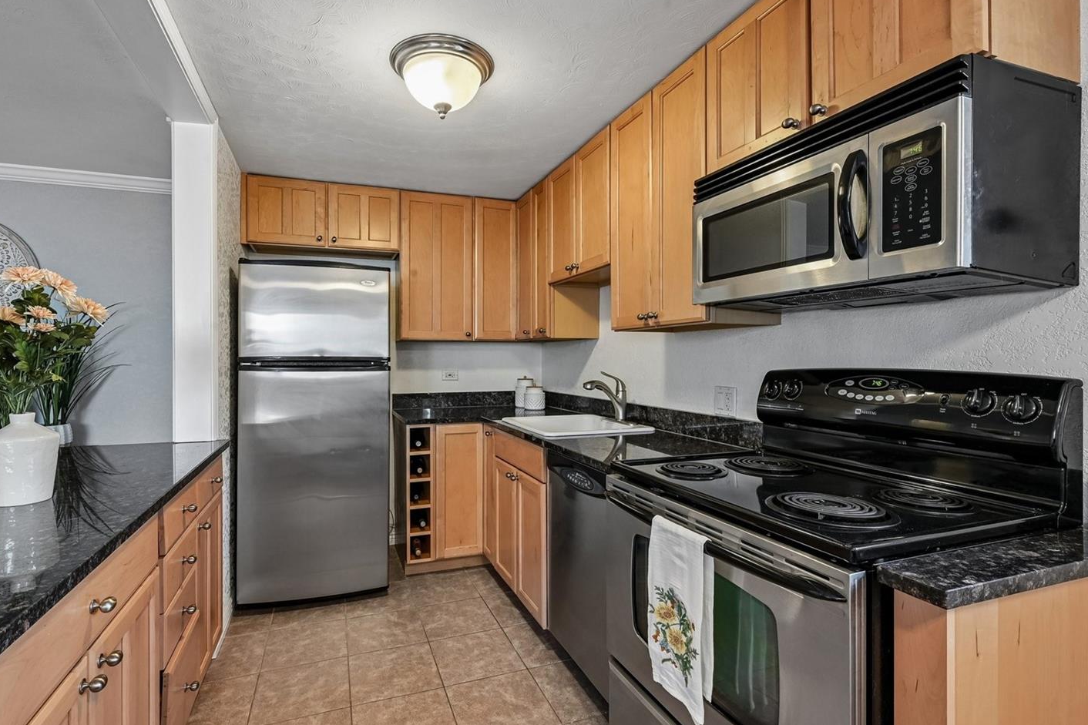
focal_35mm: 17
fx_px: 514
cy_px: 351
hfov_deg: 93.2
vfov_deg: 70.4
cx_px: 509
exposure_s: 1/3.33
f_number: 11
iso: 400
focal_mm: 15
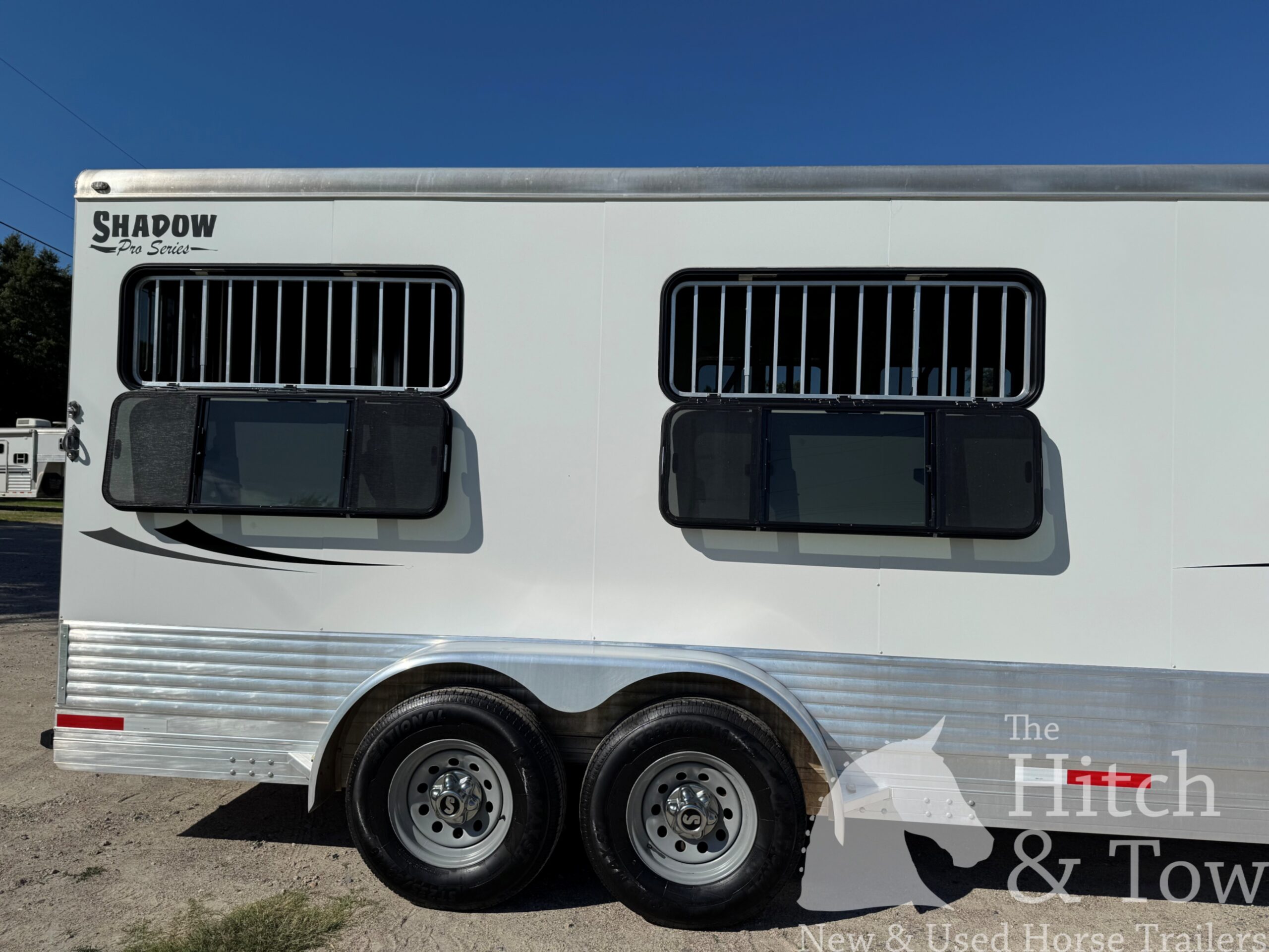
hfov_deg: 71.6
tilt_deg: +1.1
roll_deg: -1.7
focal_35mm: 24
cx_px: 634
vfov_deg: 56.8
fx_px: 880
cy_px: 476
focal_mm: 6.76
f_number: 1.78
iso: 80
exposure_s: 1/12346
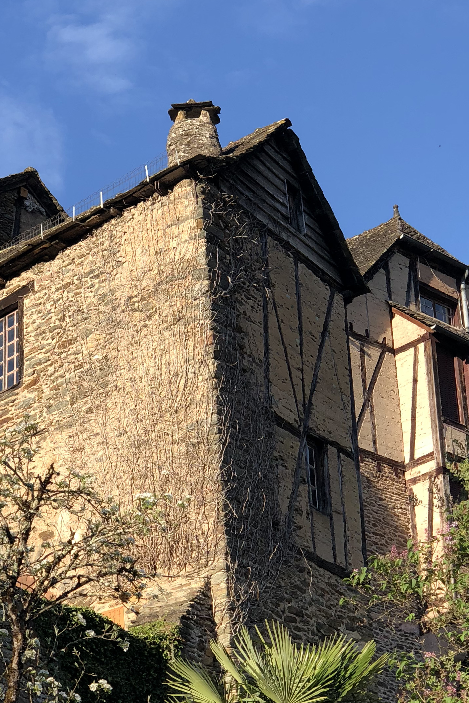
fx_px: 1993
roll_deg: +2.3
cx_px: 154
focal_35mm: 102
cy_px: 454
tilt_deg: +25.7
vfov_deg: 20.0
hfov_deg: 13.4
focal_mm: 6
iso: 16
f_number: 2.4
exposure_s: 1/366
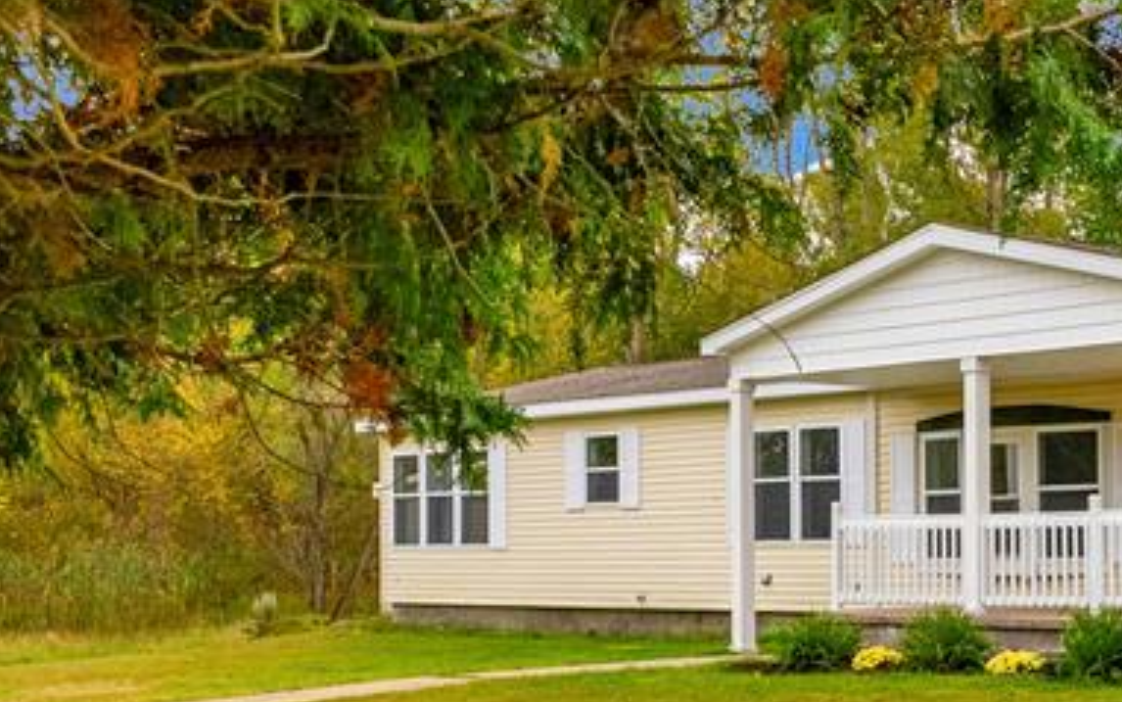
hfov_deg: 28.2
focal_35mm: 71
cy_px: 565
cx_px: 937
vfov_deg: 18.2
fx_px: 2172
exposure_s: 1/320
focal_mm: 26
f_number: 8
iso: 1600
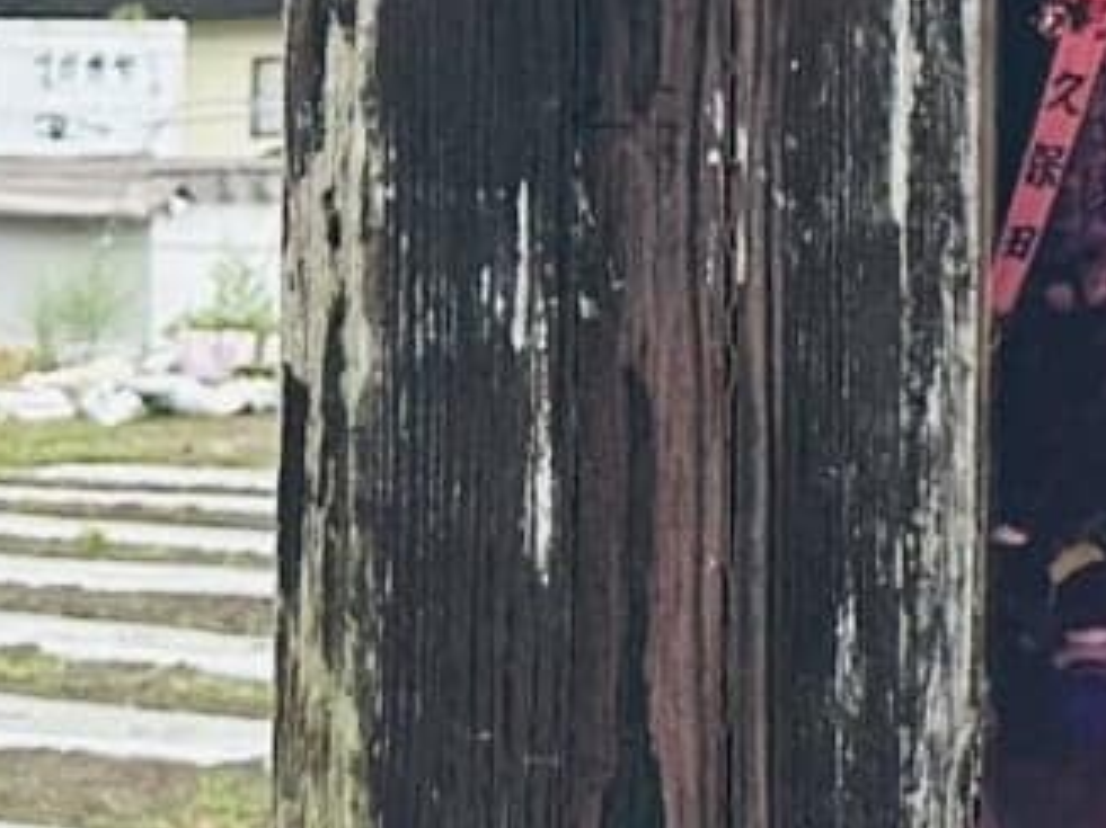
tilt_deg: +5.8
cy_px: -629
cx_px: 3443
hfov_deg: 8.6
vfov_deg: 7.7
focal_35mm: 188
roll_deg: +2.1
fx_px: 6004
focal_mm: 6.86
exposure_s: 1/791
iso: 80
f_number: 1.78
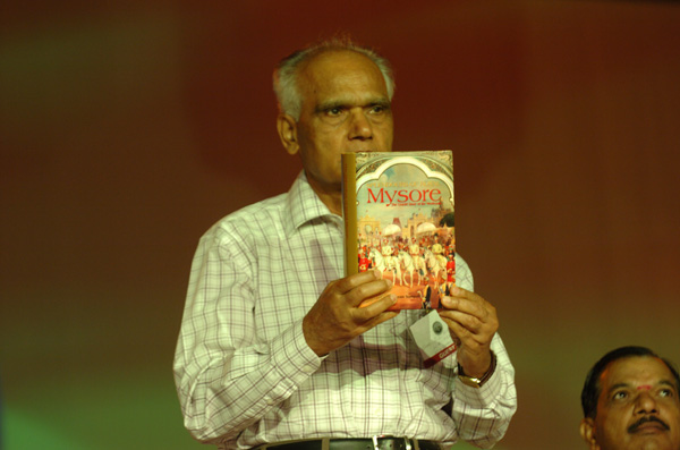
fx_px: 3533
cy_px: 225
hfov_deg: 11.0
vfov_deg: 7.3
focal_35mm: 188
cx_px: 340
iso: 400
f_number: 2.8
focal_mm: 125
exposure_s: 1/60
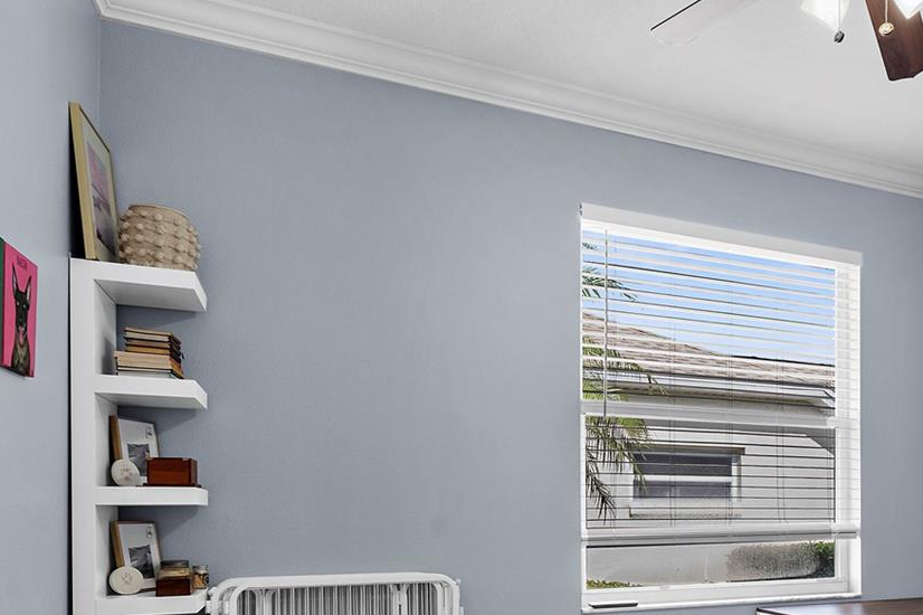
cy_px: 526
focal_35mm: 31
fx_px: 794
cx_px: 763
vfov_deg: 39.9
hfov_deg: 55.2
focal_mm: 16
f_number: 8
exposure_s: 1/13
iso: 400
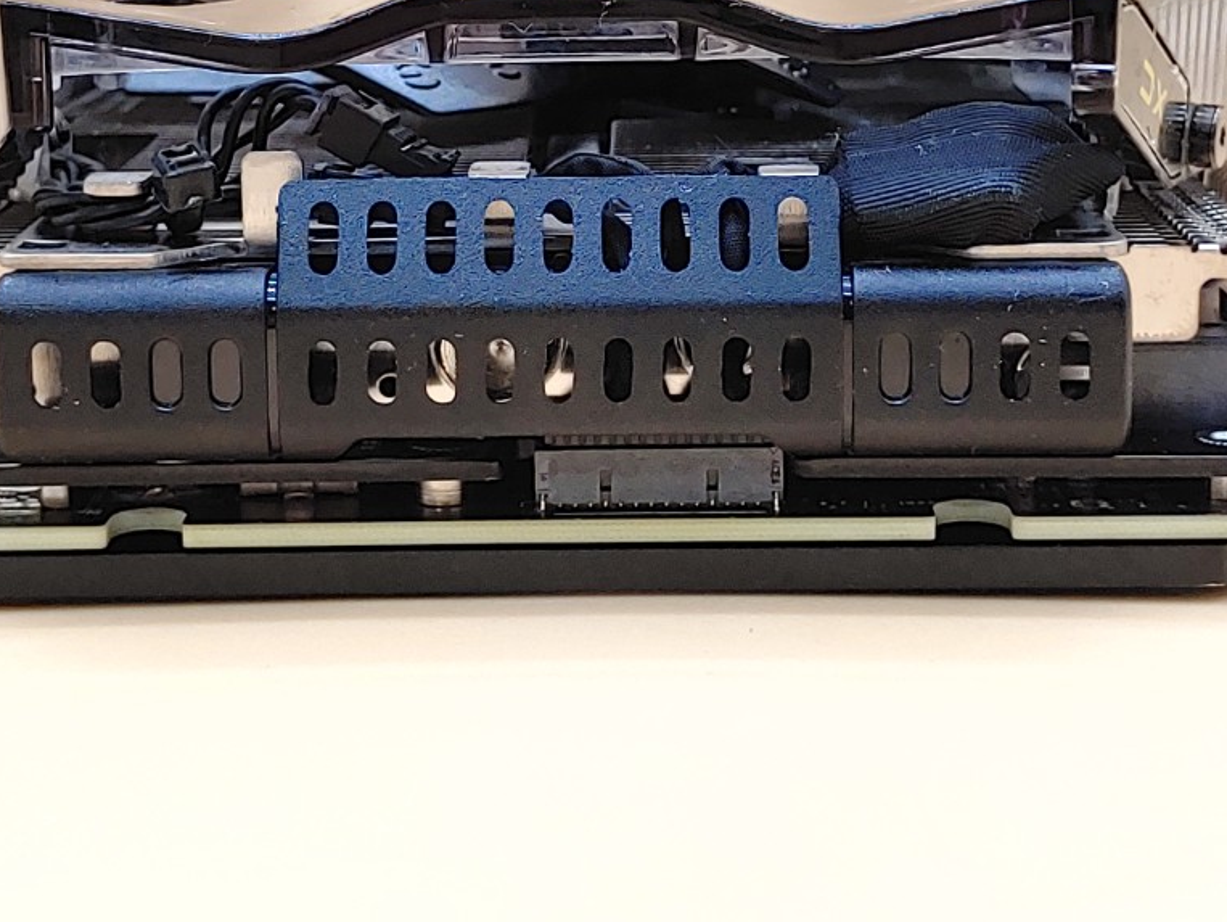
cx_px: 584
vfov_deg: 17.7
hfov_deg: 23.5
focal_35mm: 83
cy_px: 208
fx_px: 2943
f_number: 1.8
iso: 50
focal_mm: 4.36
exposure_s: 1/110
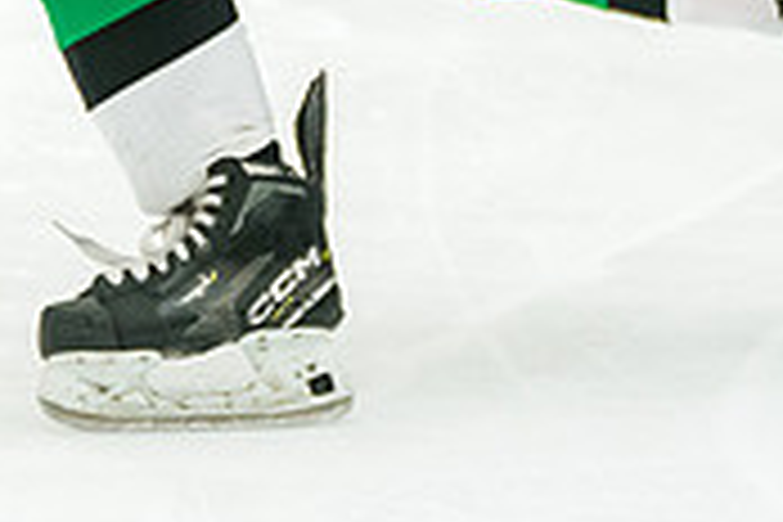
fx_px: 17420
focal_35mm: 801
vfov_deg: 1.7
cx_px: -408
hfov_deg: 2.6
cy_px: -286
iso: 3200
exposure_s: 1/1600
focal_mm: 176
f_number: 3.2
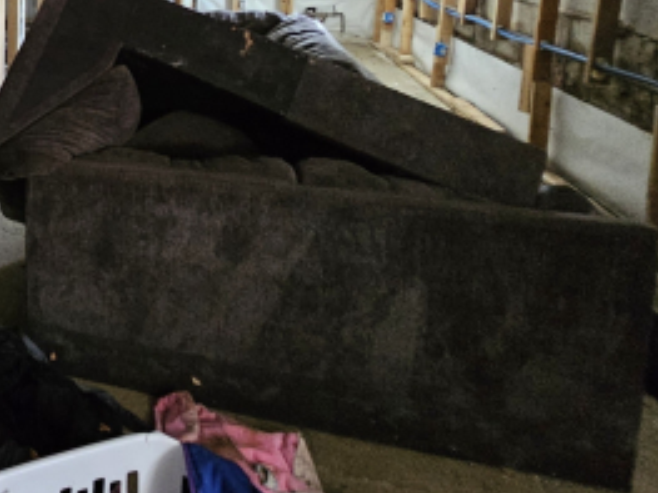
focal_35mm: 33
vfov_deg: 37.8
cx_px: -61
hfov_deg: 43.3
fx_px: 627
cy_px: -10
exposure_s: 1/24
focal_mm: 2.2
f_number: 2.2
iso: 640
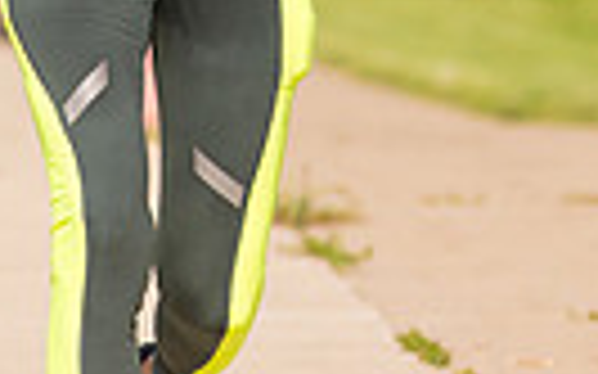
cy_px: -304
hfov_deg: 2.4
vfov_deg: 1.5
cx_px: 274
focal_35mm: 888
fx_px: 14466
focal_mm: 200
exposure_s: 1/2000
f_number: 5.6
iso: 400
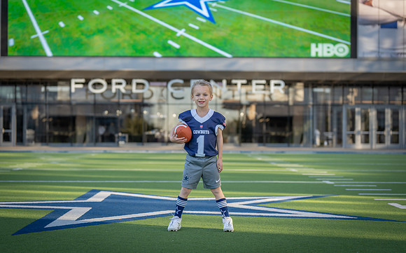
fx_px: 802
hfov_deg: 28.4
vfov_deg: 17.9
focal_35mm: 73
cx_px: 203
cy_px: 137
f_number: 2.8
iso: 100
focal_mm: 70
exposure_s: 1/400
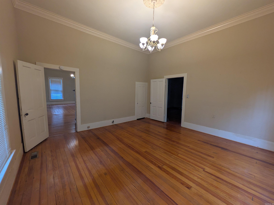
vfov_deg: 85.7
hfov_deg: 102.0
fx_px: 111
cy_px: 102
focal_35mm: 14
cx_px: 137
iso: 57
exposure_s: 1/40
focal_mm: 1.83
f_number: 2.2
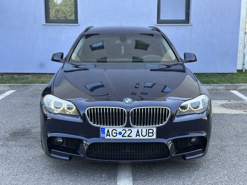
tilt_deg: -10.4
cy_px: 92
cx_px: 124
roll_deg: -0.1
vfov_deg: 30.3
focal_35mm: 48
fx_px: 343
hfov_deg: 39.7
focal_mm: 6.86
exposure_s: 1/360
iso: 80
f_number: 1.78
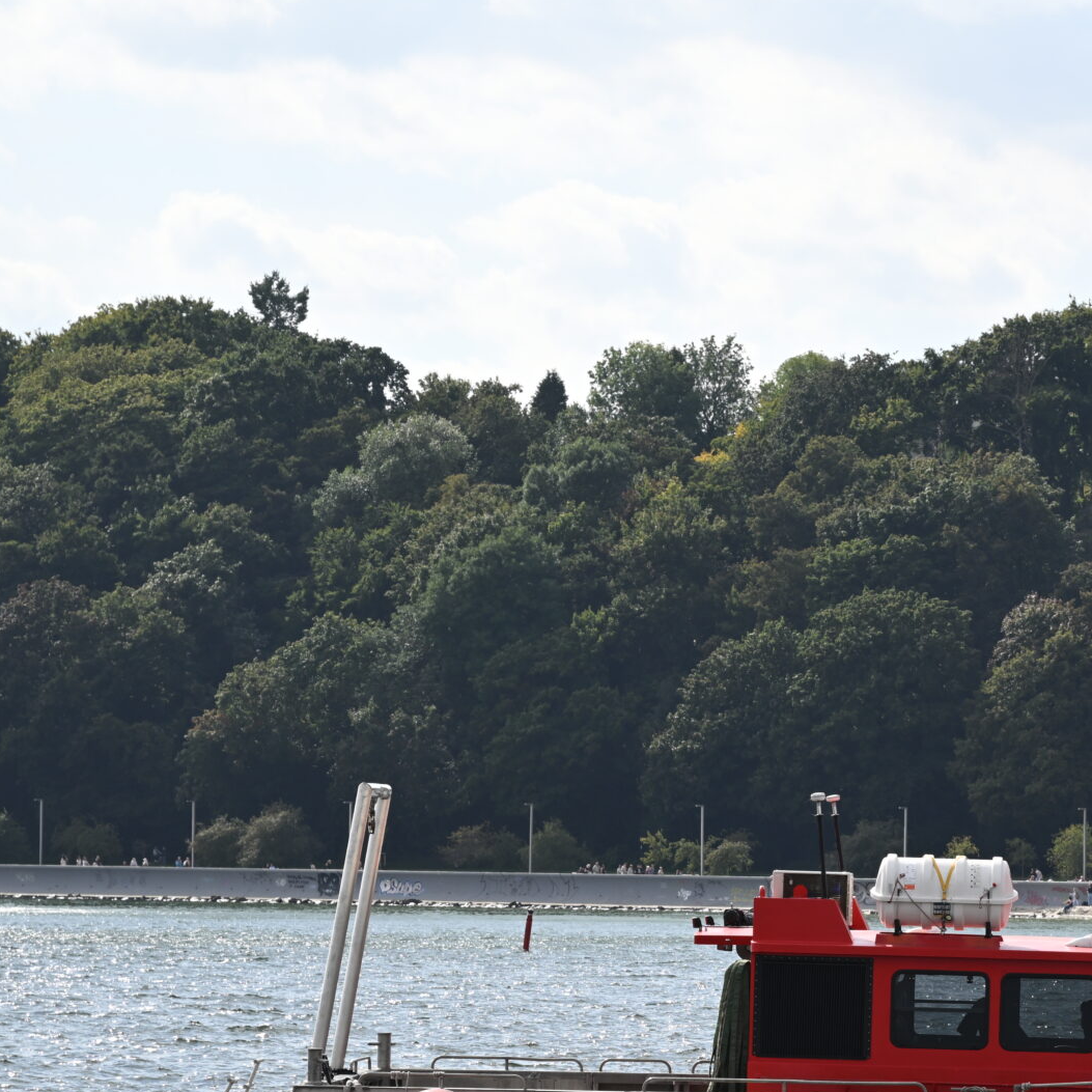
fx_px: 8851
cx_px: 1142
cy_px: 822
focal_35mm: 248
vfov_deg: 7.1
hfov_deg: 7.0
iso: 100
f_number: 9
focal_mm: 120
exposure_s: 1/250
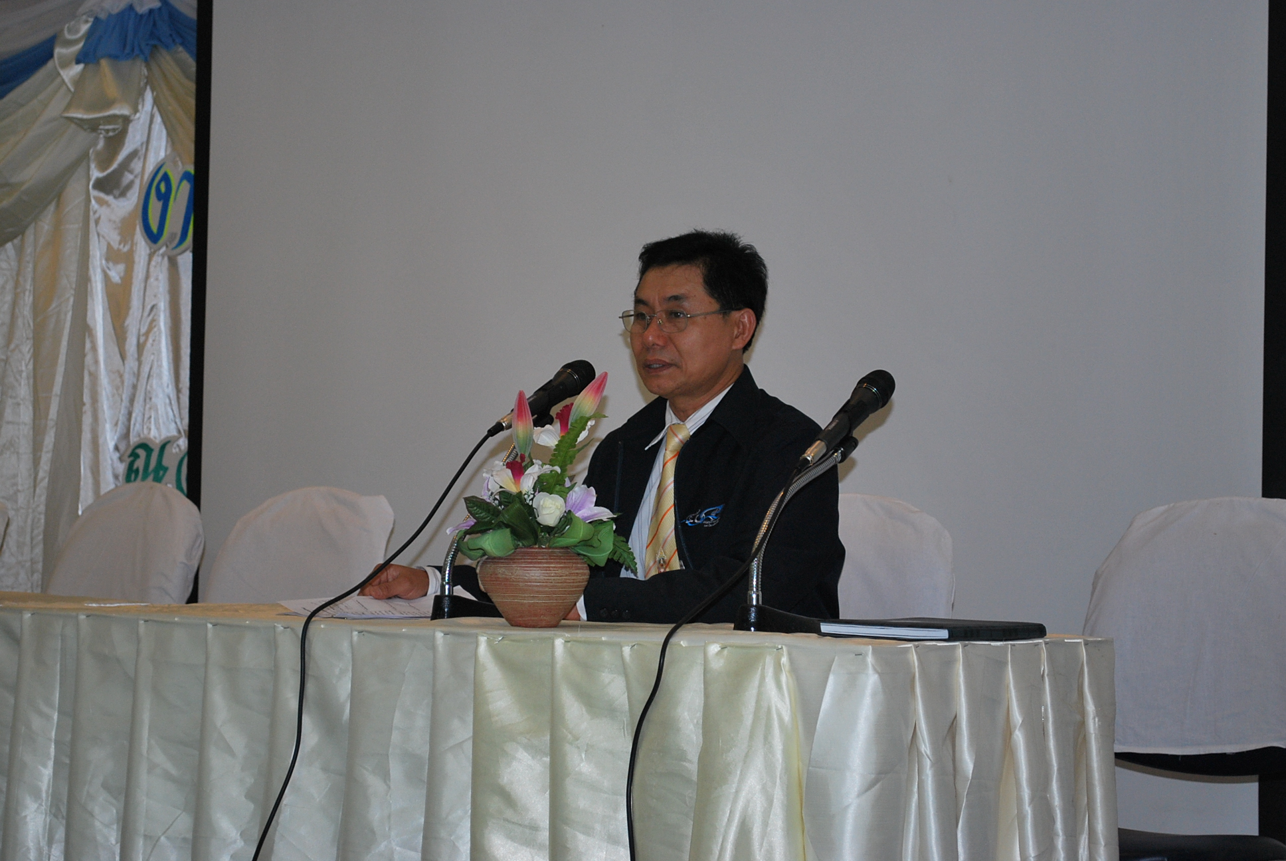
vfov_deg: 16.6
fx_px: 2951
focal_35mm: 82
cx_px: 643
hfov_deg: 24.6
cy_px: 430
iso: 400
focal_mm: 55
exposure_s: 1/50
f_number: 5.6
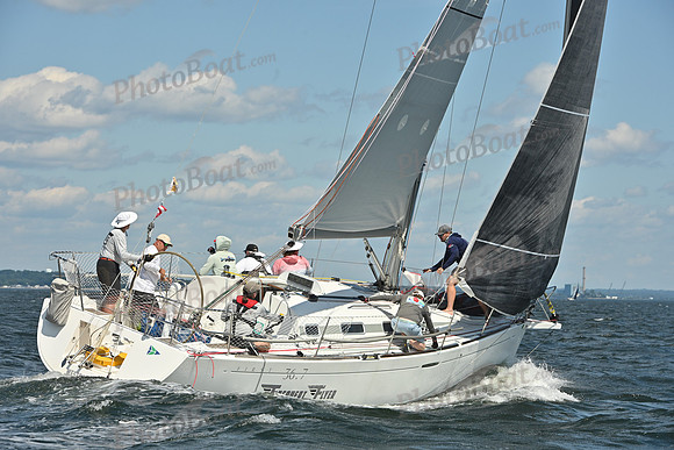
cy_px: 225
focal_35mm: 140
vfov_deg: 9.8
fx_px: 2622
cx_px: 337
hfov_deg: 14.7
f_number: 10
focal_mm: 140
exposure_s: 1/1250
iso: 250
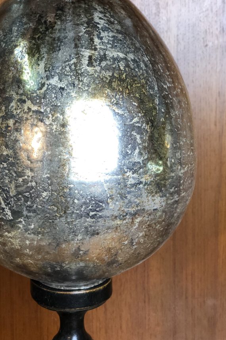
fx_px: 612
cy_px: 150
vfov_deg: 30.9
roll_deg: +1.0
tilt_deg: -7.7
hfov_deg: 20.8
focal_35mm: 65
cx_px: 76
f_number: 2.4
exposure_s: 1/50
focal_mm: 6
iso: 100
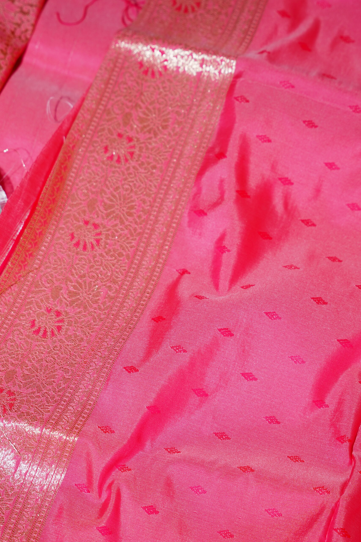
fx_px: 1579
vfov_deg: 19.5
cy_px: 271
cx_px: 180
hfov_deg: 13.0
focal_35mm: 105
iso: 250
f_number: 2.8
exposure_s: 1/200
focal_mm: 70
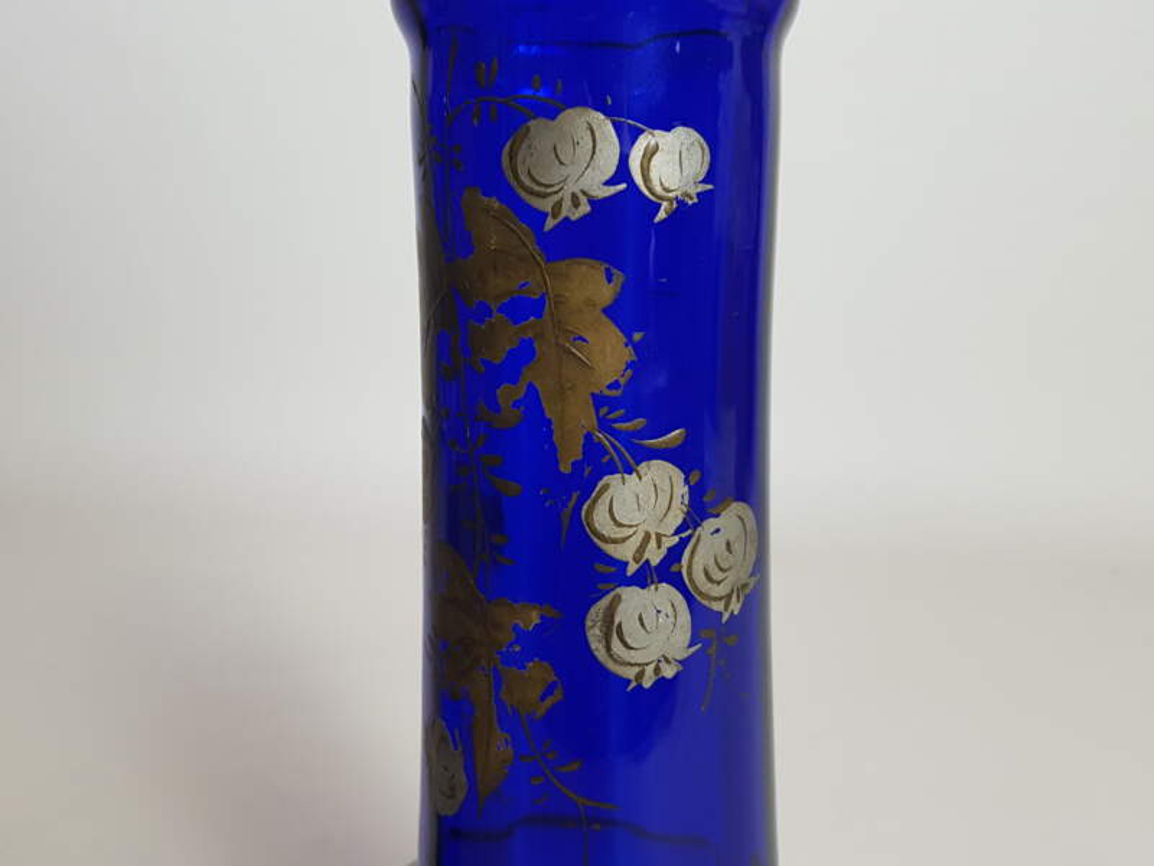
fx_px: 867
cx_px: 577
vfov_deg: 53.1
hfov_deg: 67.3
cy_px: 433
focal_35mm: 26
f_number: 1.7
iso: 125
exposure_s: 1/33
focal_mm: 4.2
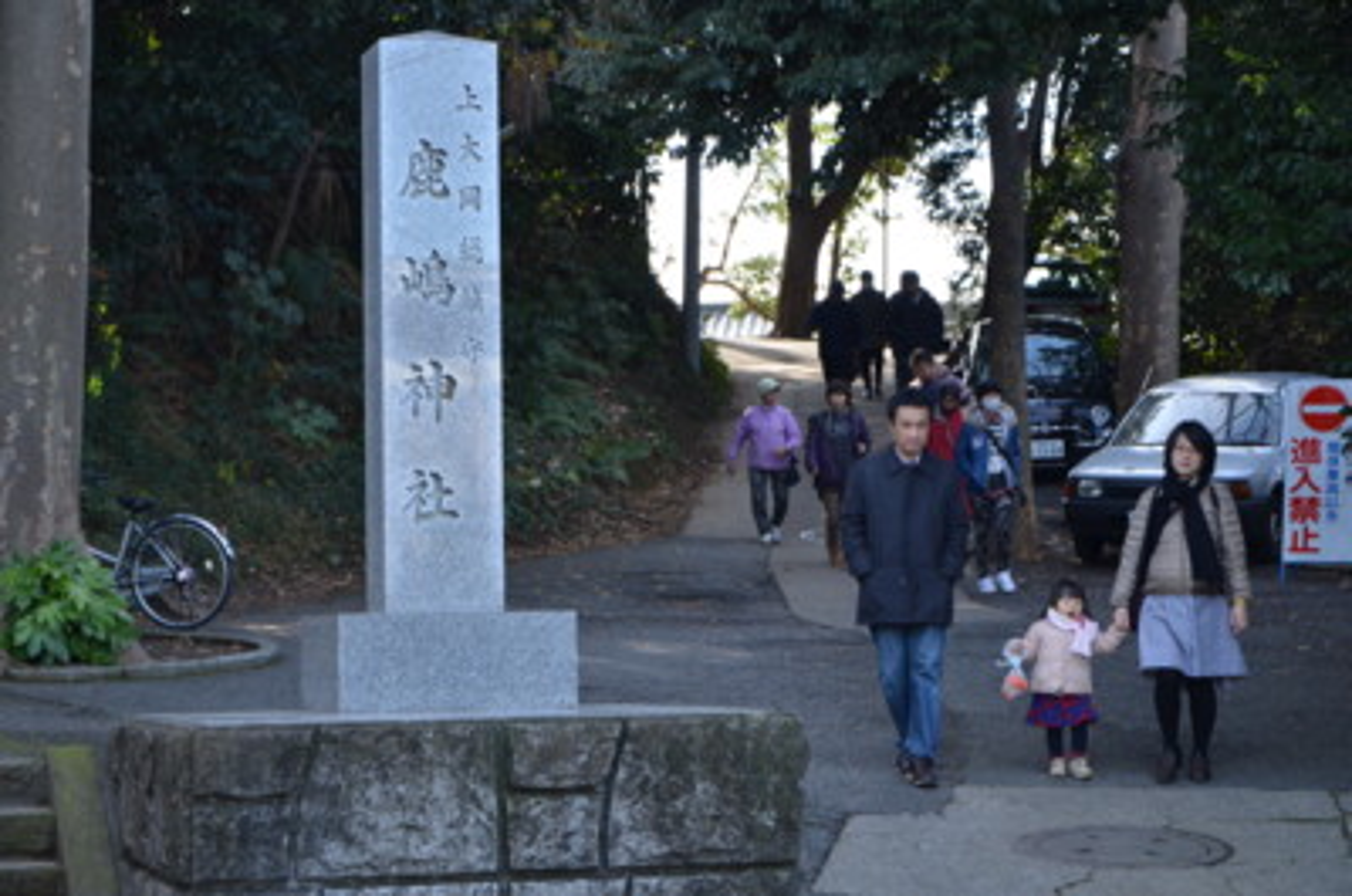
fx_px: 3261
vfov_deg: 15.6
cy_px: 448
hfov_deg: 23.4
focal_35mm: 87
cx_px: 676
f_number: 5.6
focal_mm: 58
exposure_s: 1/125
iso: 160
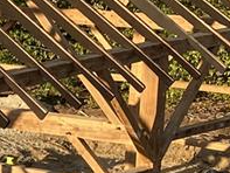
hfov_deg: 9.6
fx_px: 1230
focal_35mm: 185
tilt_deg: -12.9
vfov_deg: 8.0
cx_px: -306
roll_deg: +1.1
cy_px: 199
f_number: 1.8
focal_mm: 4.25
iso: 32
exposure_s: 1/810
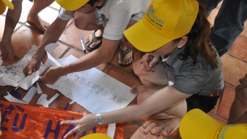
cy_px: 77
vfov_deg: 32.8
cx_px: 92
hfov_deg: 54.6
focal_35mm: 36
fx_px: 236
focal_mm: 18
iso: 800
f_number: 3.5
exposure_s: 1/60
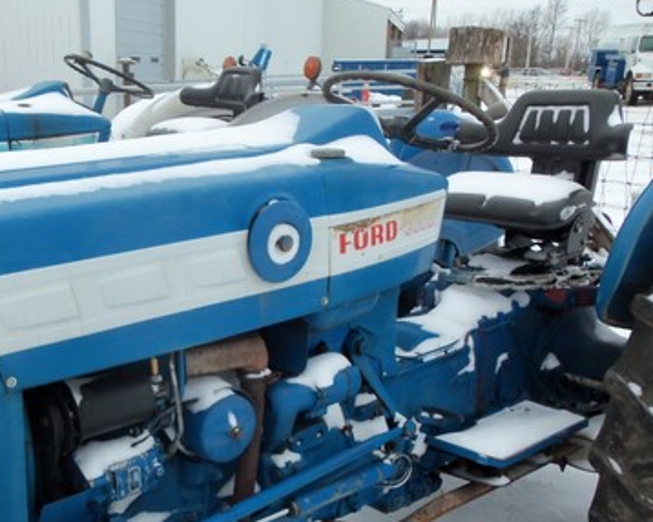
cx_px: 166
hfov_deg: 41.7
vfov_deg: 34.5
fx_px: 831
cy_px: 349
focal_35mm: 43
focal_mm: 5.2
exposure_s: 1/250
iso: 80
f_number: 3.4
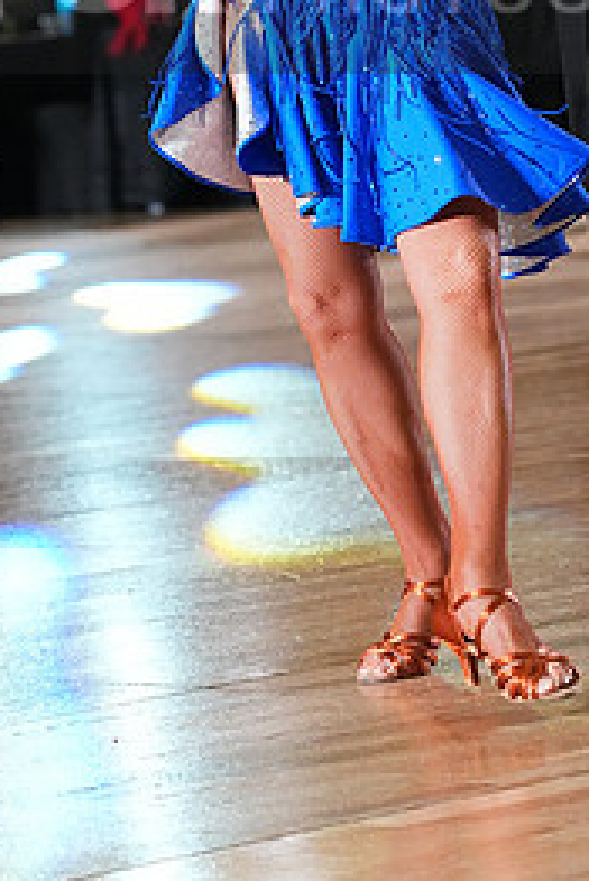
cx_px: 466
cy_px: -37
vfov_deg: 8.6
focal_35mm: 239
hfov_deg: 5.8
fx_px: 5857
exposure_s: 1/400
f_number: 5
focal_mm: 108
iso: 8000
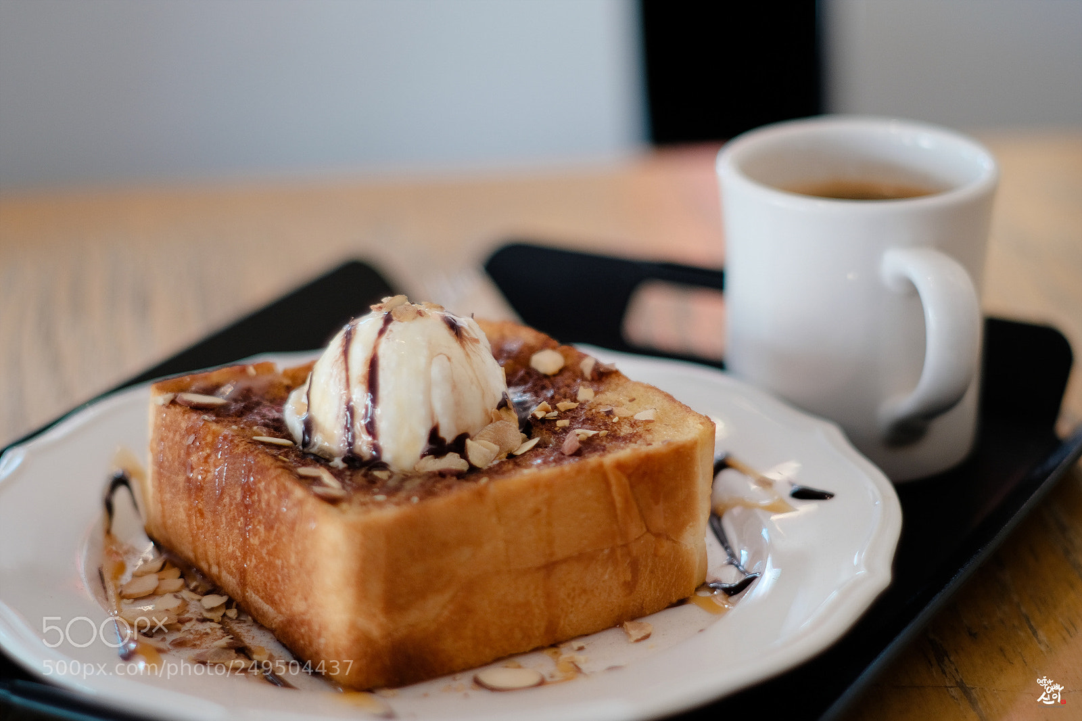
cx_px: 541
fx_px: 1142
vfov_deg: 35.0
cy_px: 360
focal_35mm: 38
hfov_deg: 50.7
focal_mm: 25
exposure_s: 1/150
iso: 400
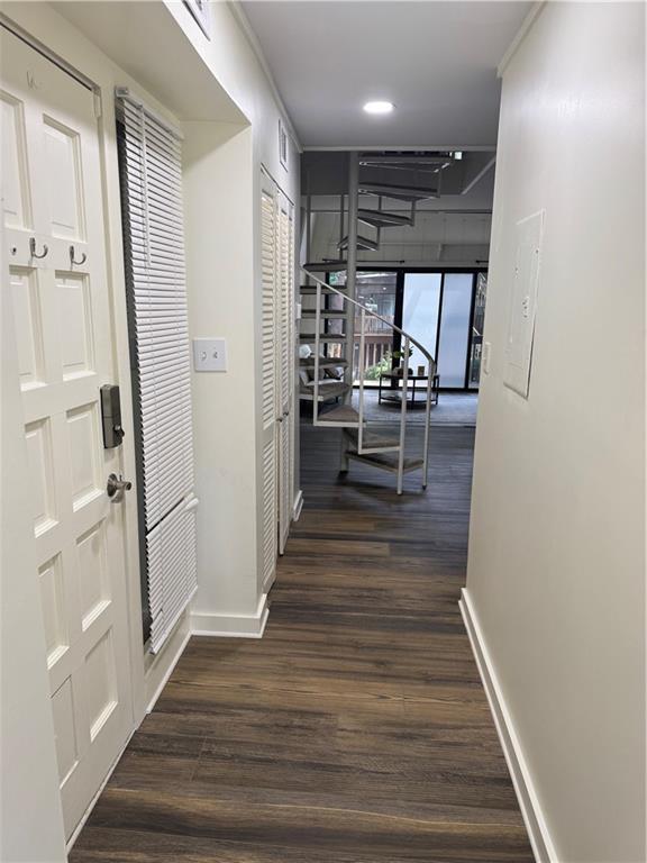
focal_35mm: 24
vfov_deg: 71.6
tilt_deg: -12.1
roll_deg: +0.0
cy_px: 432
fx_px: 598
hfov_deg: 56.8
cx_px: 324
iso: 125
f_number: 1.78
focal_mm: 6.76
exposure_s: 1/120
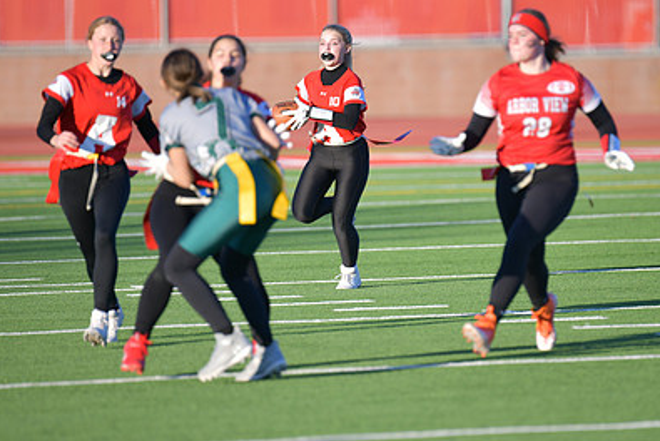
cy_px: 163
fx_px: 8072
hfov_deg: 4.7
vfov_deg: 3.1
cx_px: 373
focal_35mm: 440
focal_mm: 300
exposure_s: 1/800
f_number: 2.8
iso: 72
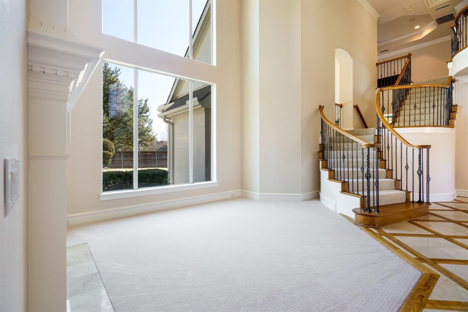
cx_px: 234
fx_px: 208
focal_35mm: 16
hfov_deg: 96.8
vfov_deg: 73.7
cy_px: 156
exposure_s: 1/25
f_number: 4
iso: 160
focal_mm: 16
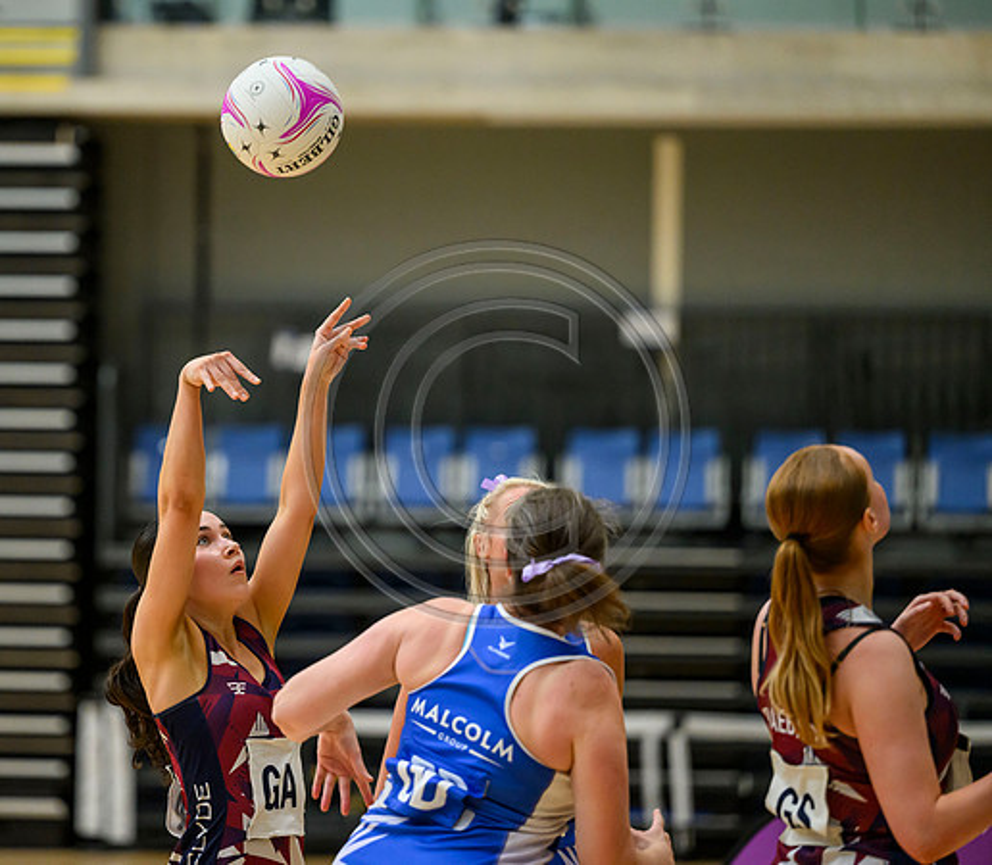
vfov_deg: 7.6
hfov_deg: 8.6
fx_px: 6554
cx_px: 318
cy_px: 416
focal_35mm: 215
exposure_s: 1/1250
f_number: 3.2
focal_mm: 175
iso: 4000
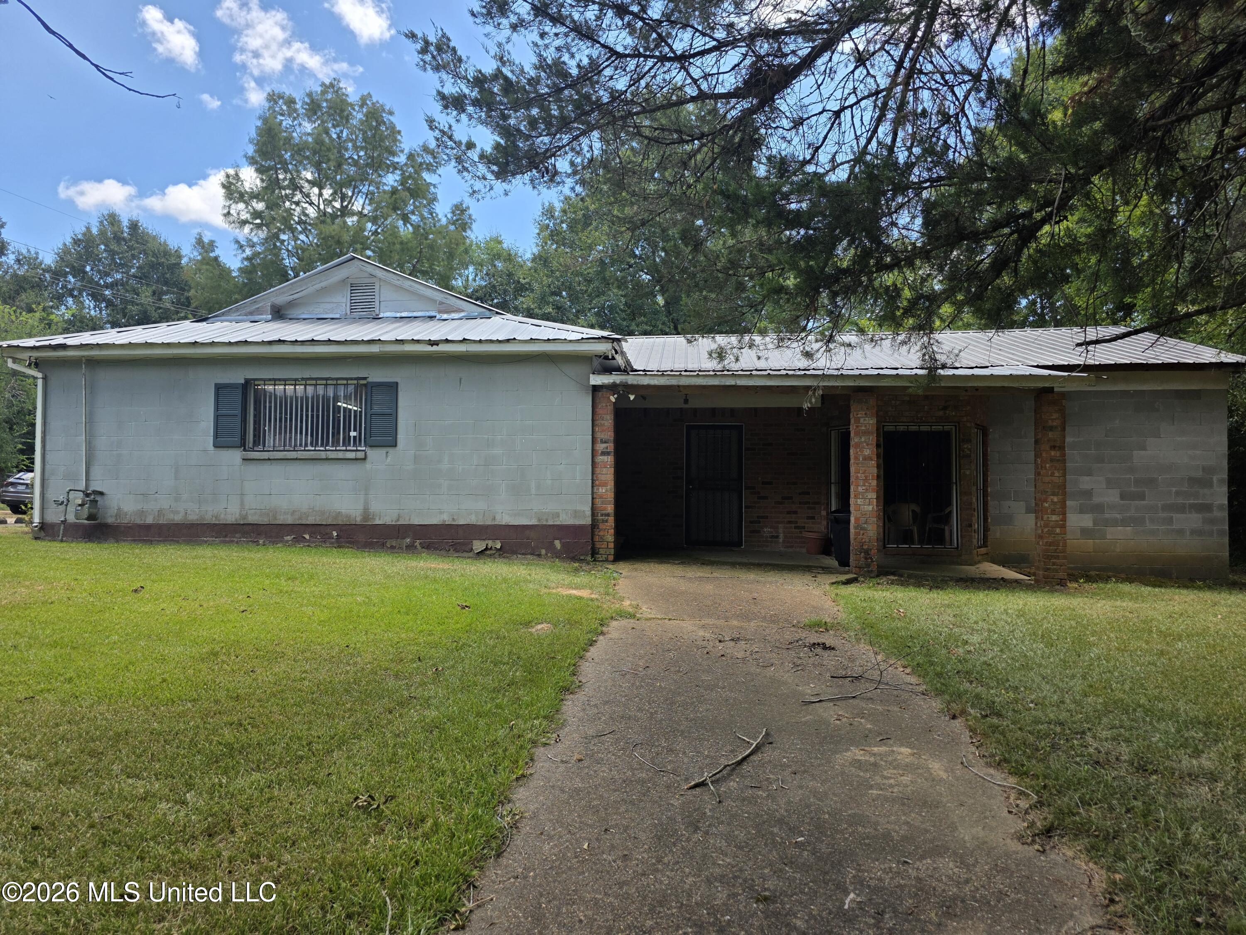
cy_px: 468
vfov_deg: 58.9
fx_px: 828
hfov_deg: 73.9
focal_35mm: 23
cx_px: 623
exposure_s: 1/2234
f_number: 1.7
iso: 80
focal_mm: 6.3
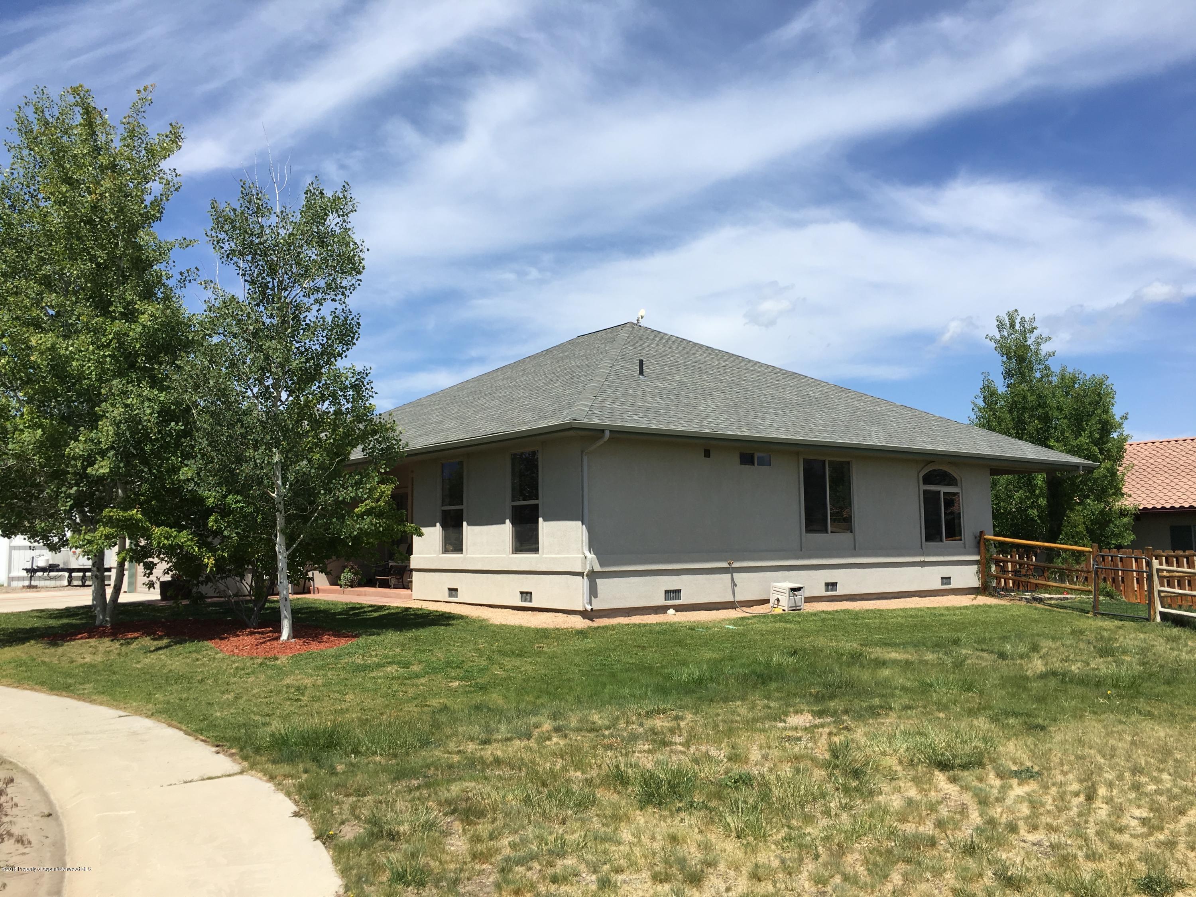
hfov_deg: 61.7
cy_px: 448
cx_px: 598
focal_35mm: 29
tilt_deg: +6.9
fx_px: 1002
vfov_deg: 48.2
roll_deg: +0.3
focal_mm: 4.15
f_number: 2.2
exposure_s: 1/1748
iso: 25
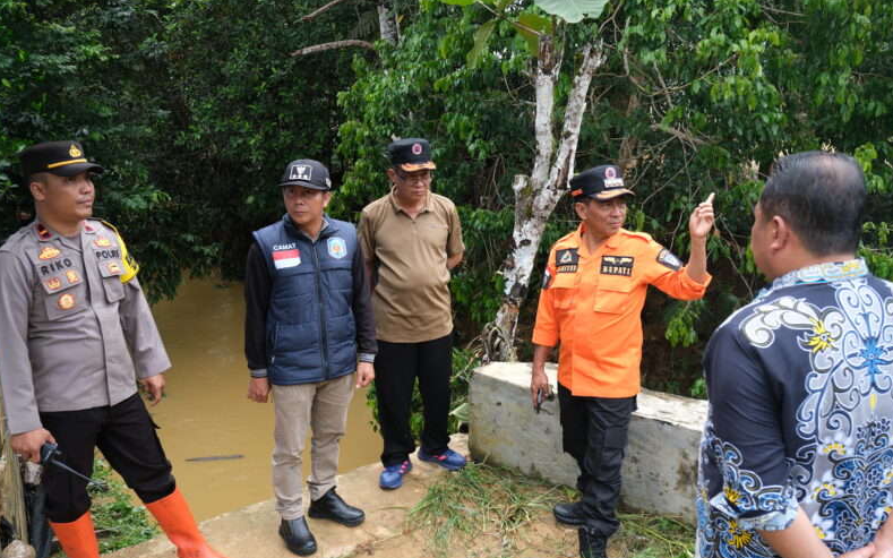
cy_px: 297
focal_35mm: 31
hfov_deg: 61.2
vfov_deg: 40.6
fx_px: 754
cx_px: 447
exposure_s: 1/125
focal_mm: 20.3
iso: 160
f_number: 4.5
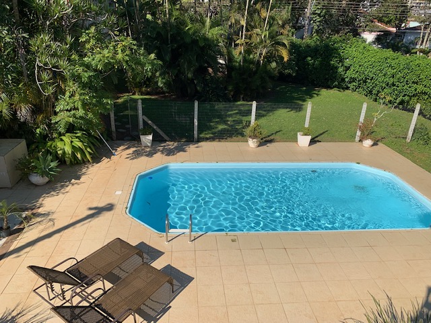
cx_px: 216
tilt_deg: -23.7
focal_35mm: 26
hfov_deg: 67.3
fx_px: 324
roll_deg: -2.1
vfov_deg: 53.1
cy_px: 162
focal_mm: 4.25
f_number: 1.8
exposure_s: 1/2994
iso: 25
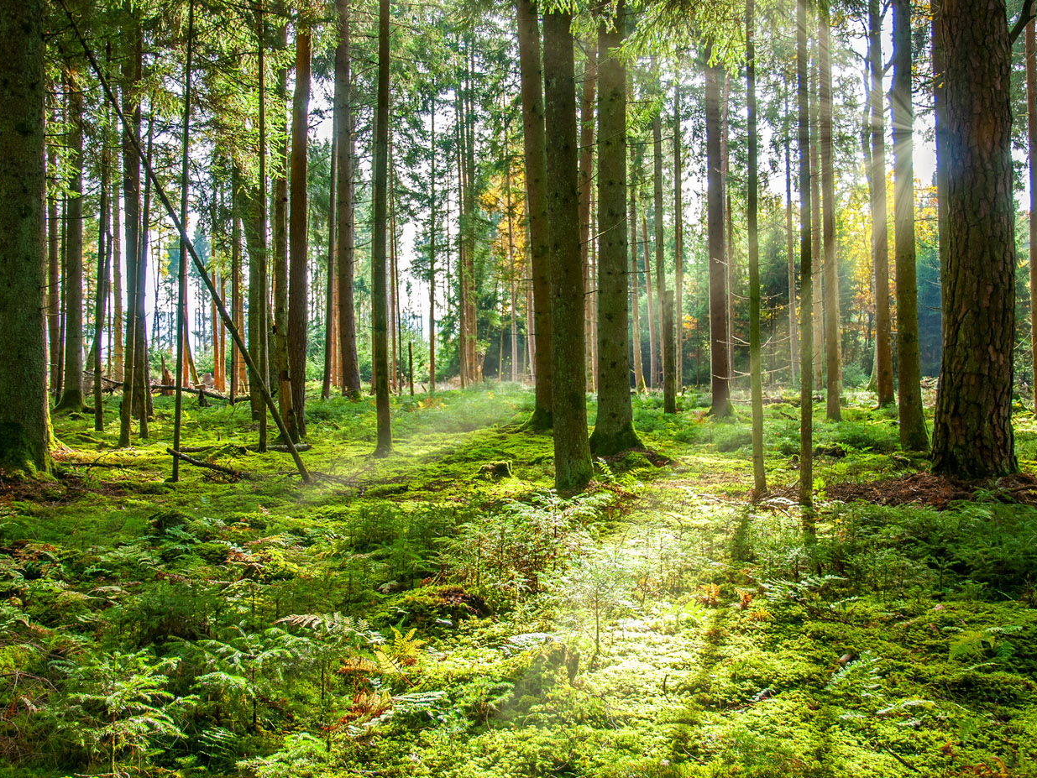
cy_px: 341
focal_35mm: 38
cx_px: 530
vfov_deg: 38.0
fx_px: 1129
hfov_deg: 49.3
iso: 320
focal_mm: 19
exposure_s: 1/125
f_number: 4
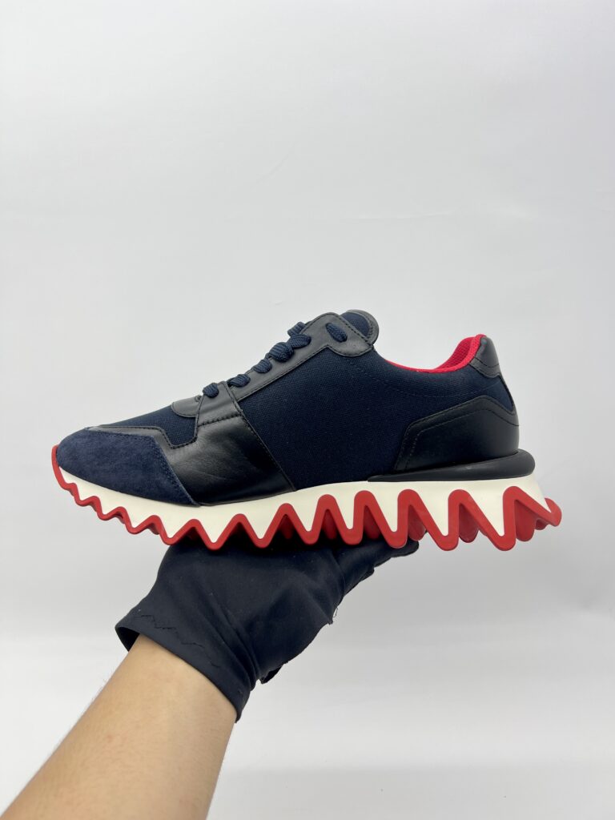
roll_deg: +0.6
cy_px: 410
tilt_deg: -14.9
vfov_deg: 67.3
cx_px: 308
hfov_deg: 53.1
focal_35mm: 26
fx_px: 616
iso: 32
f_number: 1.5
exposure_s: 1/116
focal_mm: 5.7
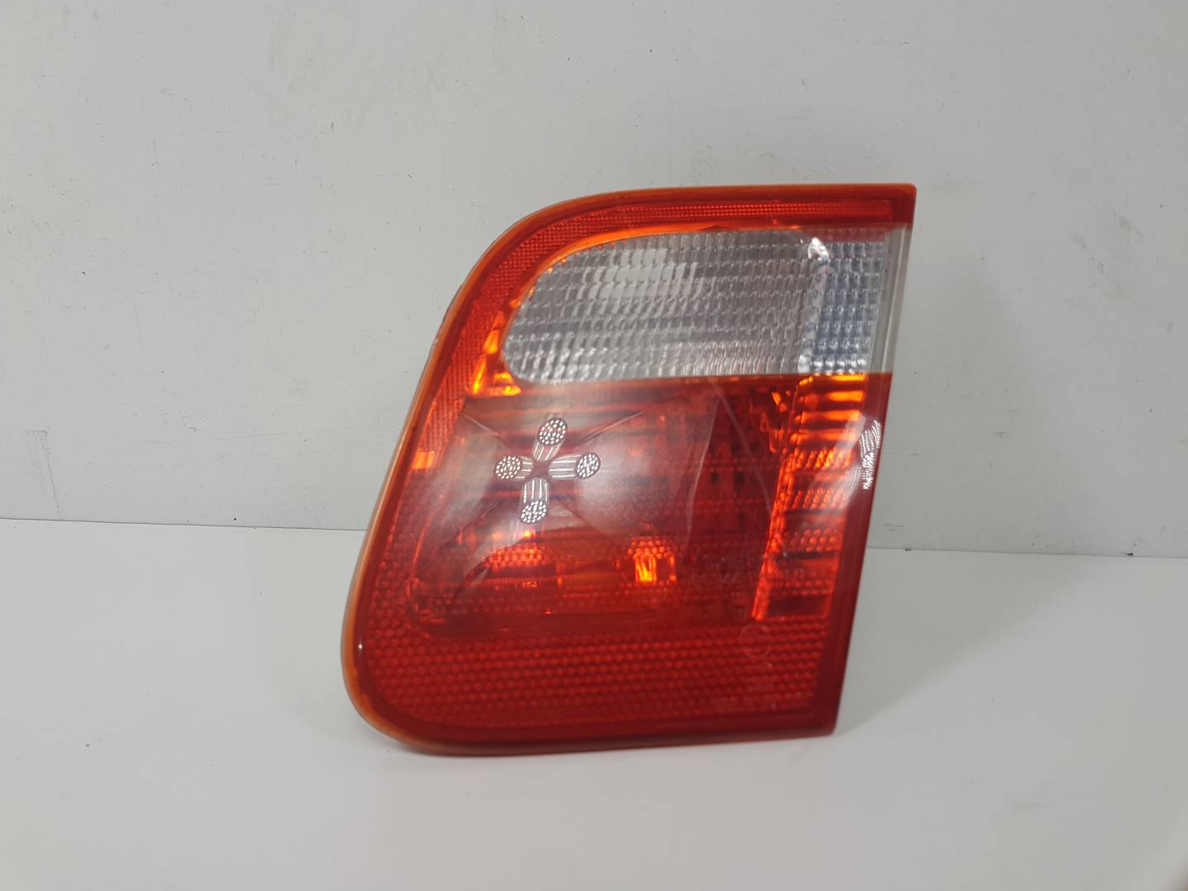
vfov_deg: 53.1
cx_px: 594
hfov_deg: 67.3
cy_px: 446
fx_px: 892
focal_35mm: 26
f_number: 1.7
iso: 40
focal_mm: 4.2
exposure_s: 1/407
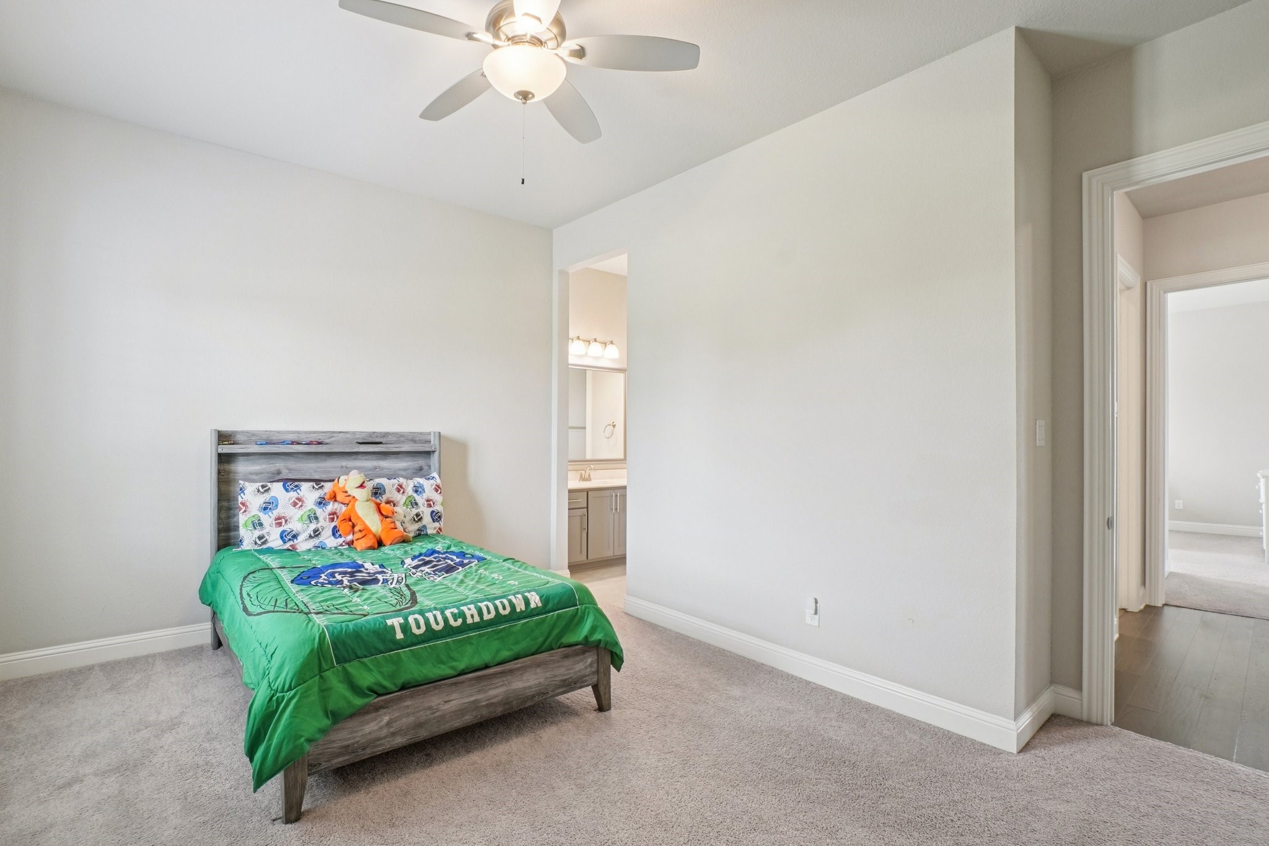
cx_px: 634
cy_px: 423
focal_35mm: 15
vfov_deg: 77.3
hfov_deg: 100.4
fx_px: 529
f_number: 10
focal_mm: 10
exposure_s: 1/4
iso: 400
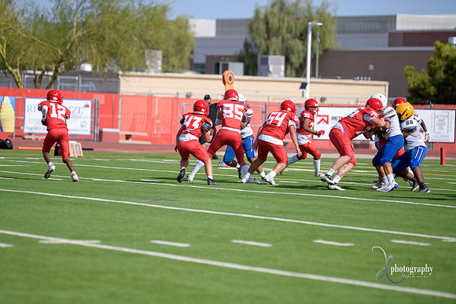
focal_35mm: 195
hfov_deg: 10.5
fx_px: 2470
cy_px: 152
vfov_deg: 7.0
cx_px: 228
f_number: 2.8
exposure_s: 1/3200
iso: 200
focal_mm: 195
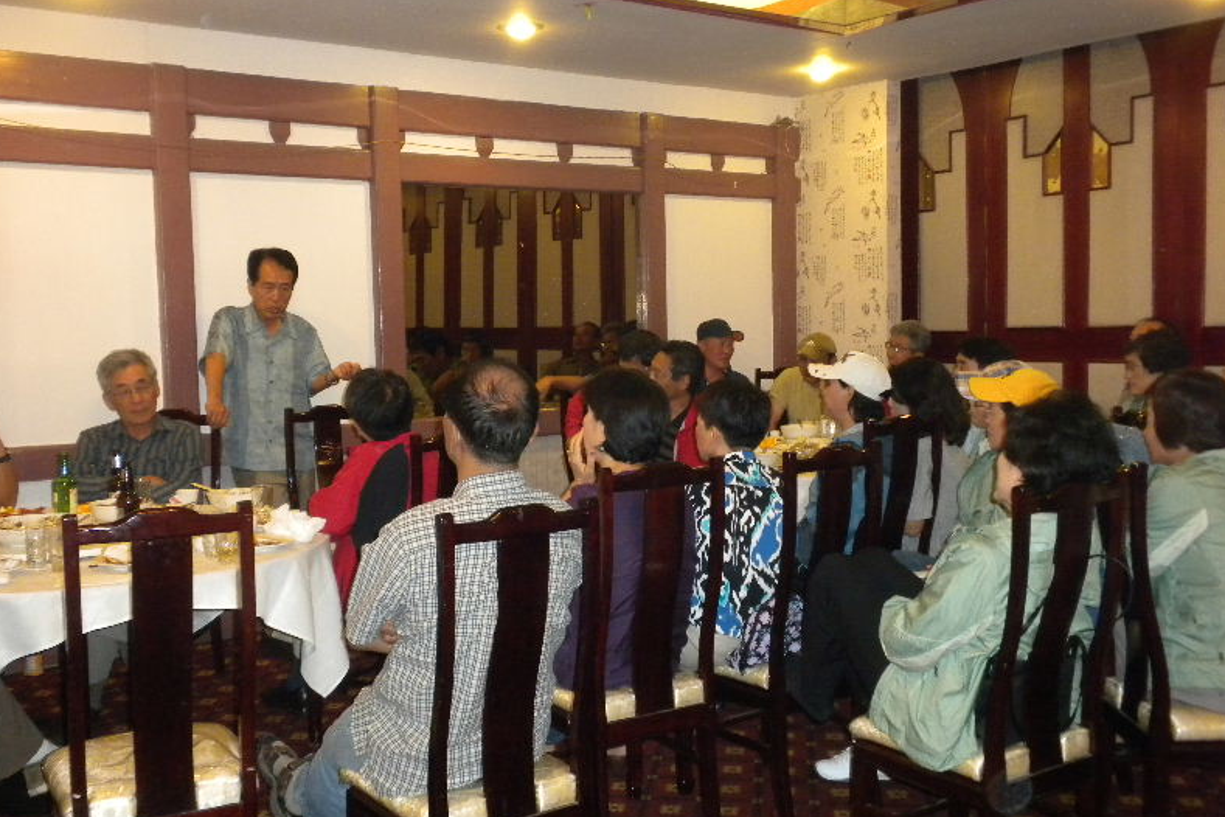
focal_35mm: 39
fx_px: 1327
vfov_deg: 34.2
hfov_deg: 49.6
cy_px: 396
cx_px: 610
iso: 463
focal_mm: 6.6
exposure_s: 1/30
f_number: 3.5
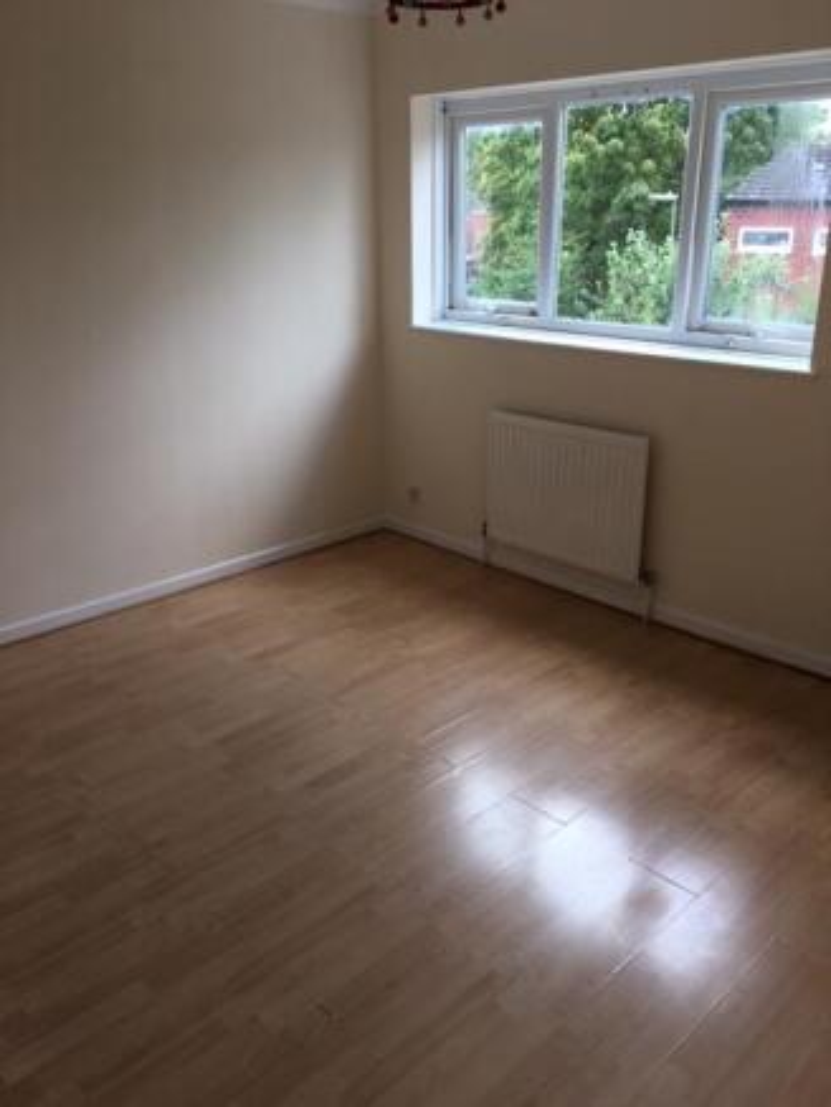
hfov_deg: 48.2
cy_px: 554
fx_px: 928
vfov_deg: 61.6
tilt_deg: -20.0
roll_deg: +0.6
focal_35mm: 29
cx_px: 416
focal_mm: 4.15
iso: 25
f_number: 2.2
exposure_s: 1/100
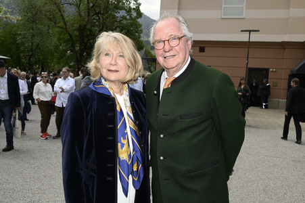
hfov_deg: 56.5
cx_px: 152
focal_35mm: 34
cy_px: 102
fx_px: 284
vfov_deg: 39.4
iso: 125
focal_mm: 33.5
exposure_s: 1/160
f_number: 8
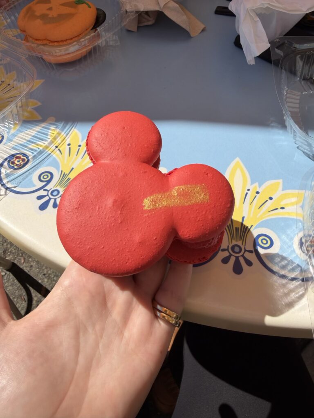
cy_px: 209
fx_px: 290
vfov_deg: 71.6
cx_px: 157
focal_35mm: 24
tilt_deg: -55.0
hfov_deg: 56.8
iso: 20
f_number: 2.2
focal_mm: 2.22
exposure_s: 1/1337
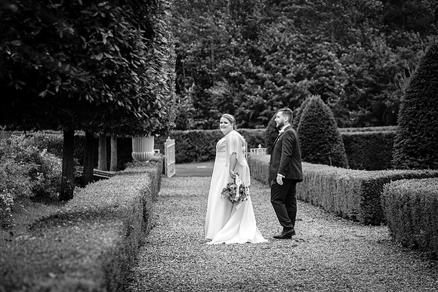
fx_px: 1569
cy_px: 162
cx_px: 243
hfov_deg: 15.9
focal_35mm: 129
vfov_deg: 10.6
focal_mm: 77.3
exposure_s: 1/250
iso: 200
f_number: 2.8
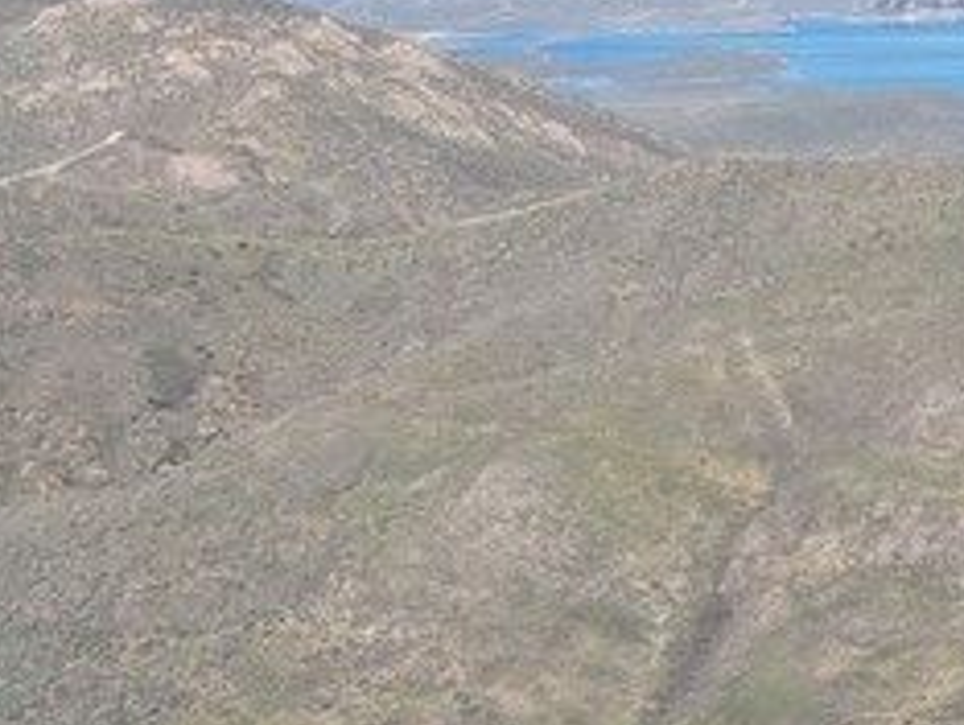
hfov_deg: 16.2
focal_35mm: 105
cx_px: 1644
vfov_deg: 12.2
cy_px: 1524
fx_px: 2927
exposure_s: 1/640
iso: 100
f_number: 2.8
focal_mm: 4.5
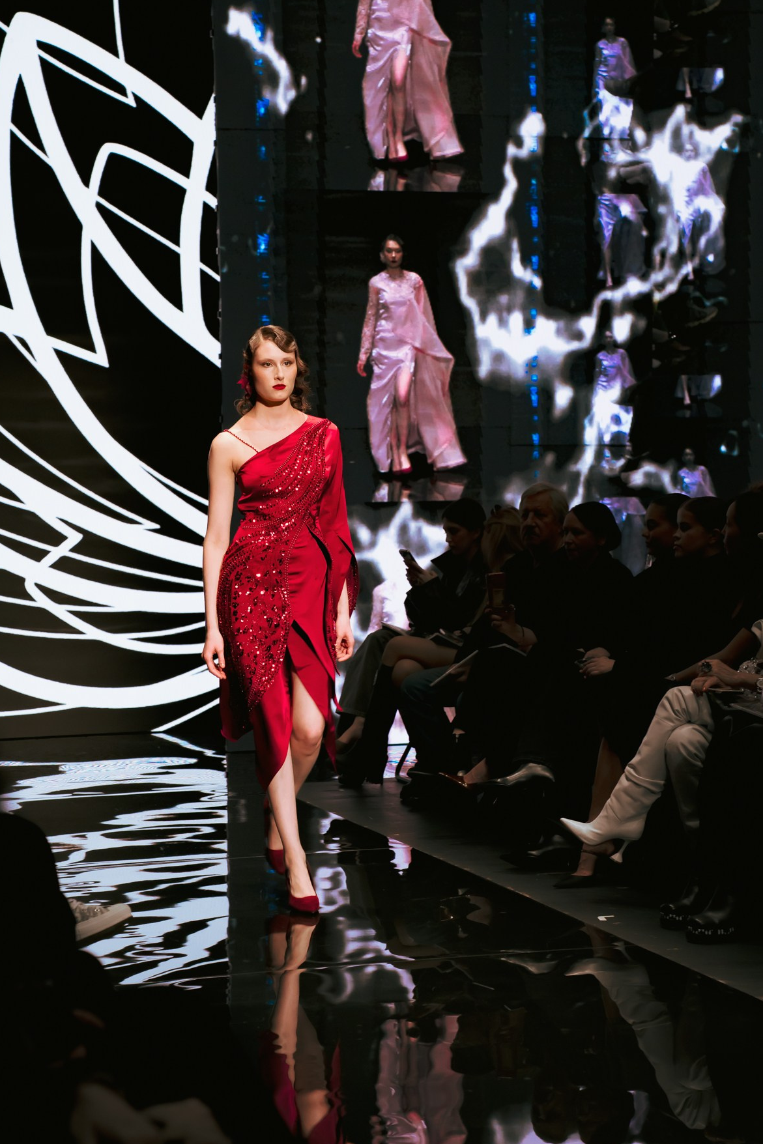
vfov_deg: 24.8
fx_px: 2606
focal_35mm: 82
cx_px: 389
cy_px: 537
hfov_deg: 16.7
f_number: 5
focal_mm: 75
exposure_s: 1/125
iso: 2000
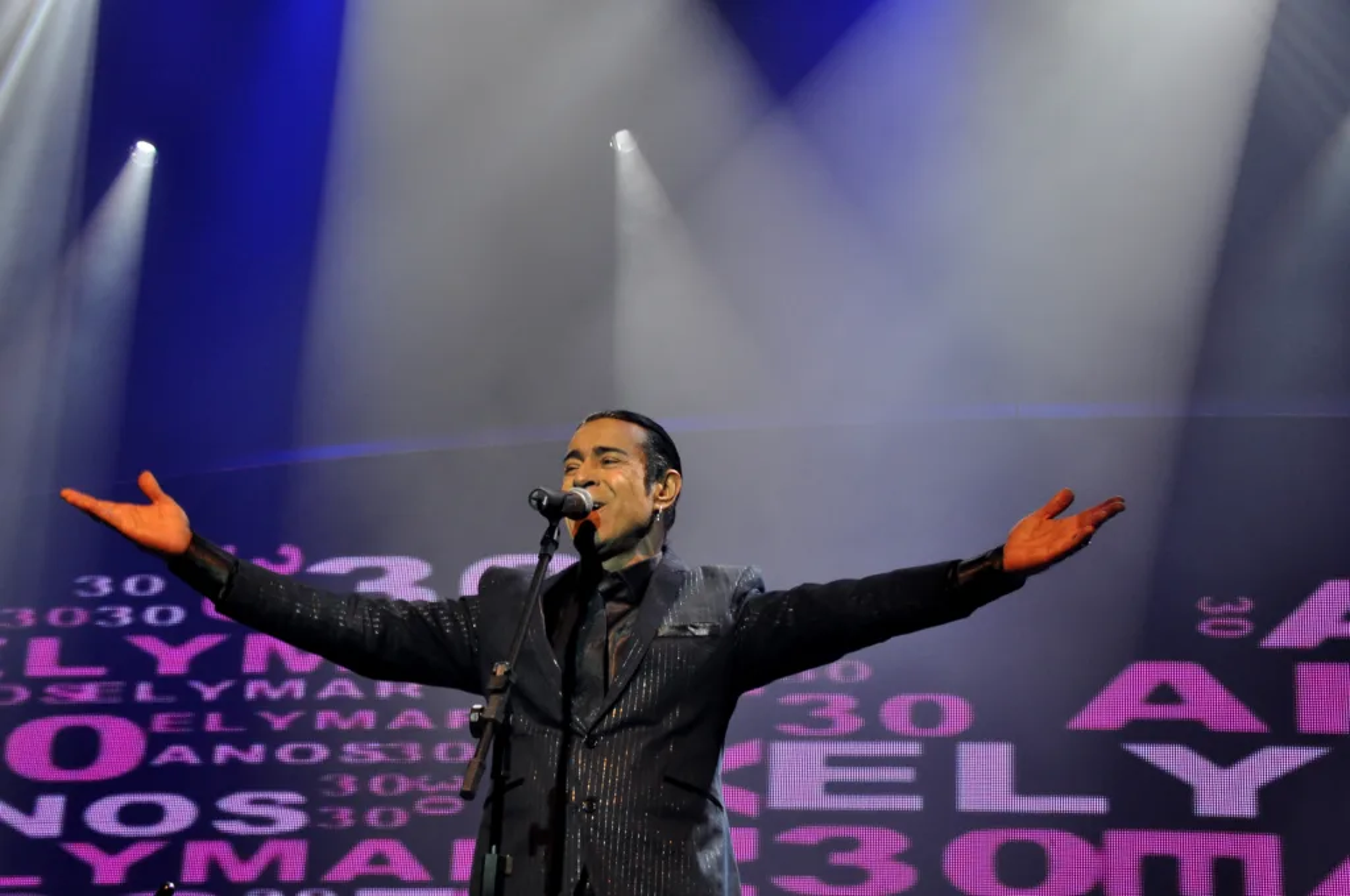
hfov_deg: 26.0
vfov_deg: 17.4
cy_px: 448
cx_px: 675
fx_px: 2921
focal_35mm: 78
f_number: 7.1
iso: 640
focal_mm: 52
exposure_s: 1/30
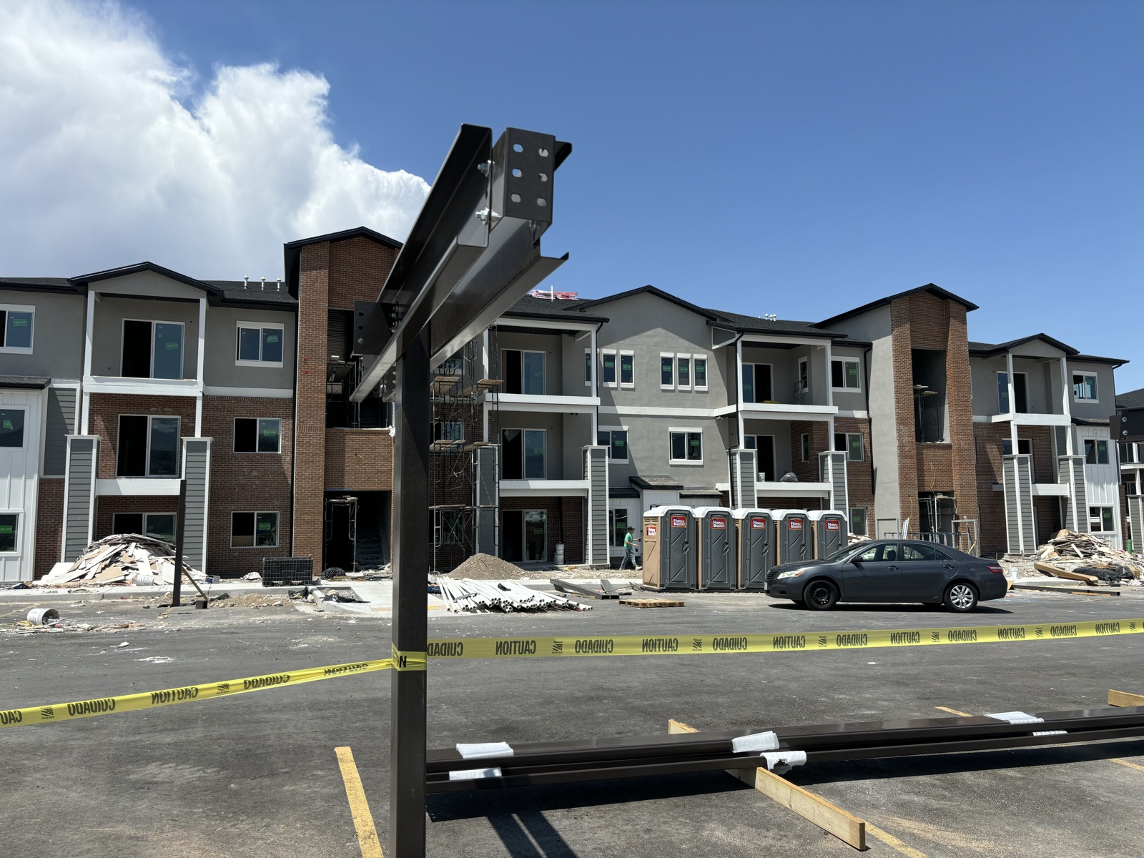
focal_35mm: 26
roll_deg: +0.0
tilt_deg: +7.3
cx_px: 572
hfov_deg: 67.3
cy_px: 429
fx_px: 859
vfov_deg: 53.1
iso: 50
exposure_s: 1/3650
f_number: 1.6
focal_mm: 5.96
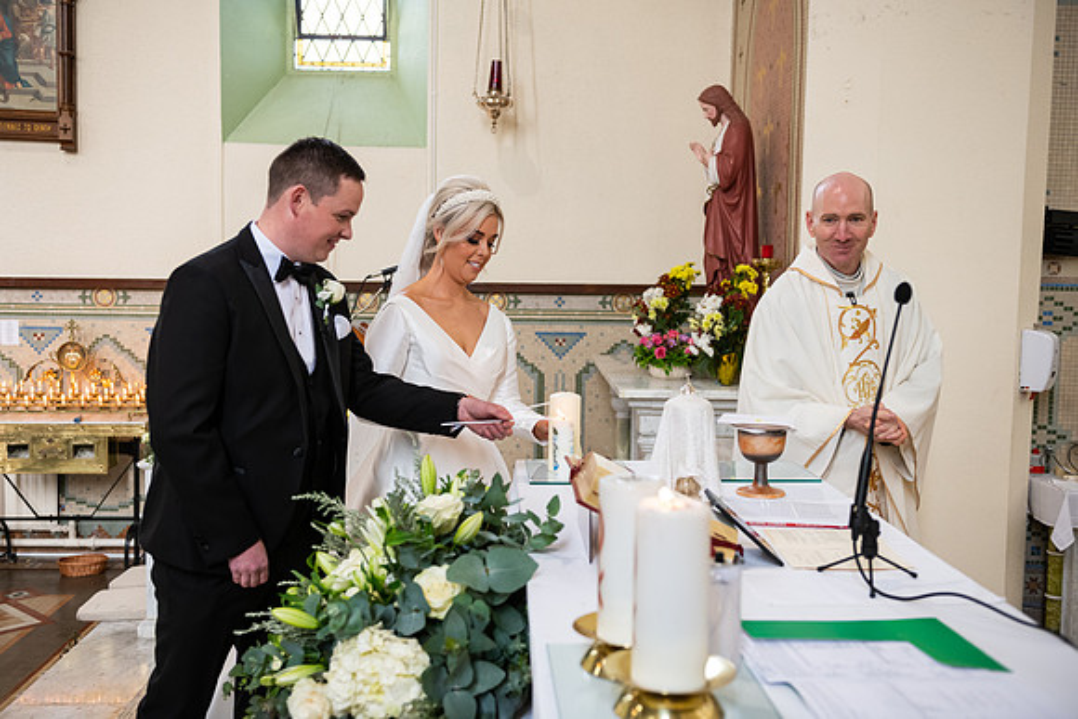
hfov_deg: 50.7
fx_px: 1138
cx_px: 539
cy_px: 360
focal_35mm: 38
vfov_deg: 35.1
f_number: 3.5
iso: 800
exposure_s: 1/160
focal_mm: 38
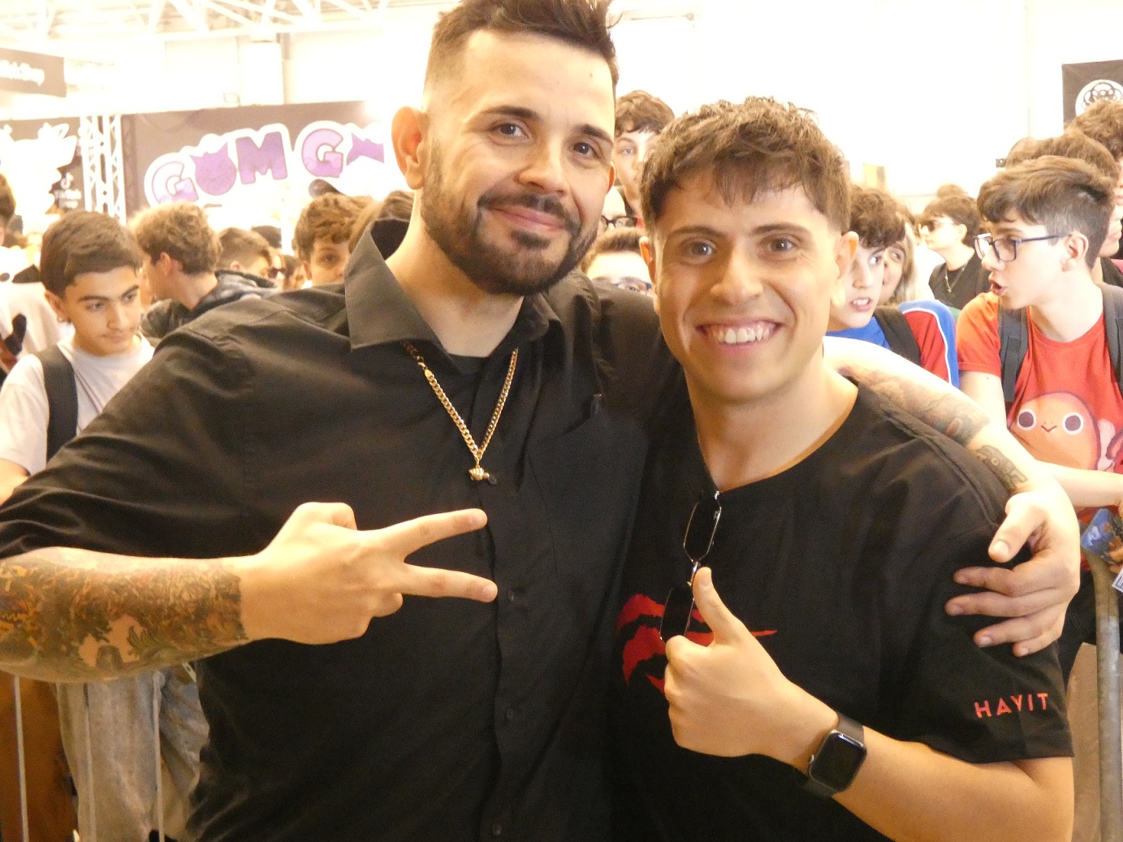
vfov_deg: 22.3
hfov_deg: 29.4
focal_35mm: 66
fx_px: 2141
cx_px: 562
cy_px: 421
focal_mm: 11.9
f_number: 4.2
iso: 1600
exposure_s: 1/20
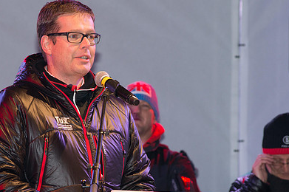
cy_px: 119
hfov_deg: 6.9
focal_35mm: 297
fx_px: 2382
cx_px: 122
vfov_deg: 4.6
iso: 1000
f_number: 7.1
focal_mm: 200
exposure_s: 1/60
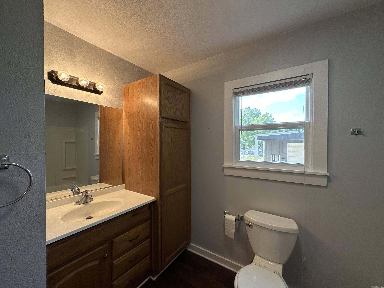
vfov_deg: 85.7
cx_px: 192
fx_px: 155
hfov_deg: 102.1
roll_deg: -0.7
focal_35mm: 14
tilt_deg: -1.2
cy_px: 144
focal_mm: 2.22
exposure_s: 1/182
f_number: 2.2
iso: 40
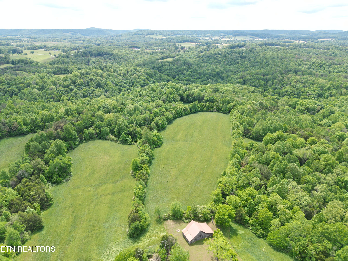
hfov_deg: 71.6
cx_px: 174
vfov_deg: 56.8
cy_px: 130
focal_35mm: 24
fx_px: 241
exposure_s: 1/1000
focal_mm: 6.72
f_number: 1.7
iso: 100
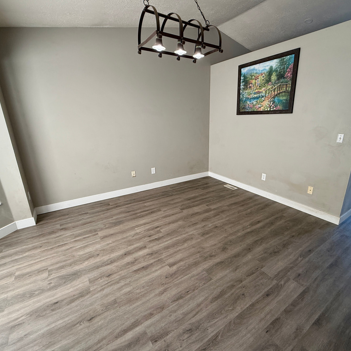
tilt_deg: -16.0
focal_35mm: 17
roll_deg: +0.1
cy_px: 173
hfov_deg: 83.7
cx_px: 193
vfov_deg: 84.0
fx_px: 195
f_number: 2.2
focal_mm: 2.22
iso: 160
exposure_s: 1/120
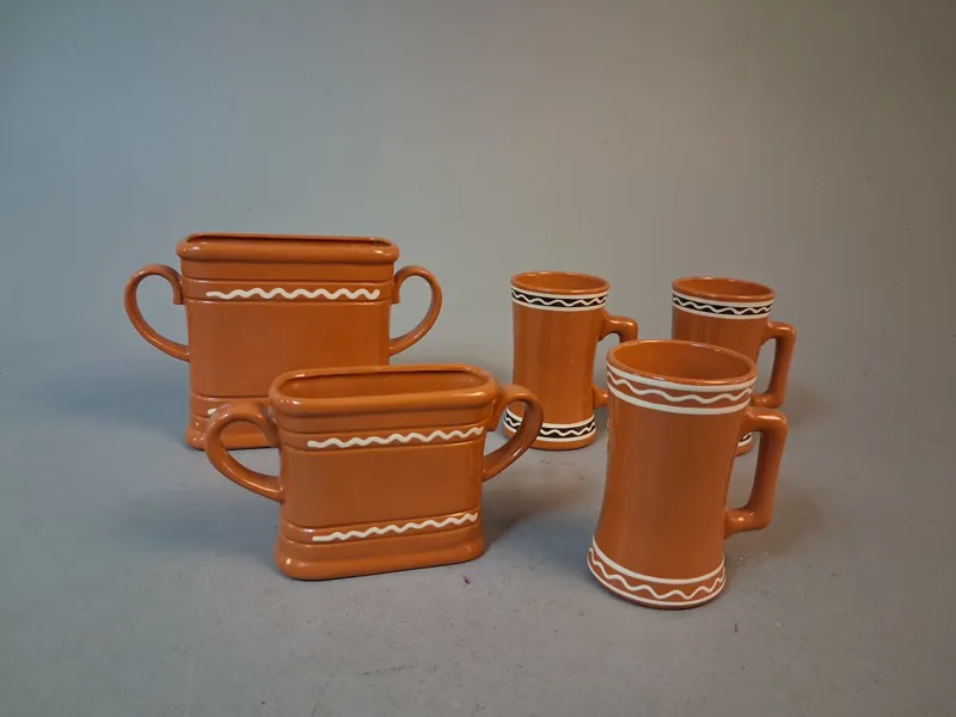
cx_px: 478
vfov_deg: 51.4
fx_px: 746
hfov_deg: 65.3
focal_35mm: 27
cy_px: 358
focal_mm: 4
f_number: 1.8
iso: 320
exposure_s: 1/50
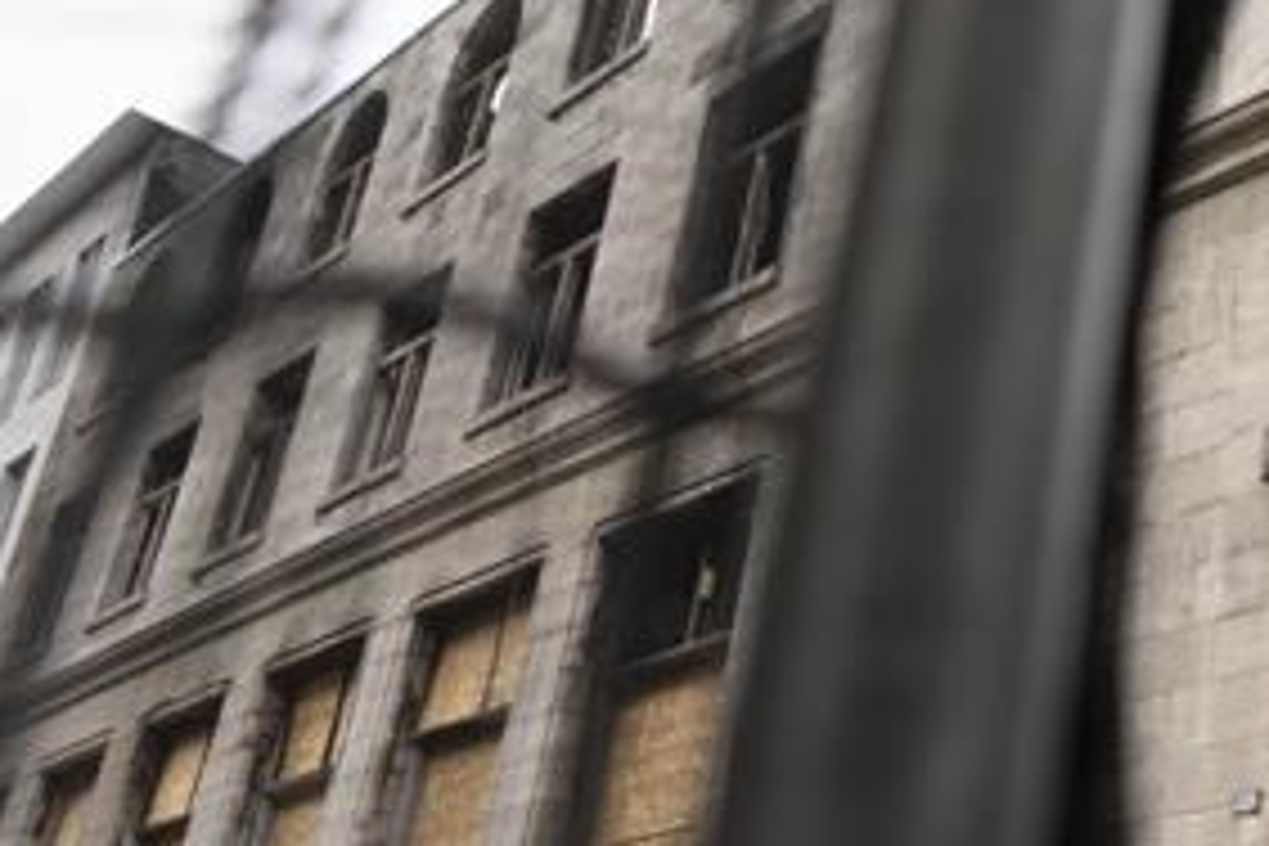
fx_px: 2044
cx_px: 1539
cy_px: 259
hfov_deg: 29.4
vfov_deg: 23.2
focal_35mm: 58
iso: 125
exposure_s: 1/500
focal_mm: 16
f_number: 2.8
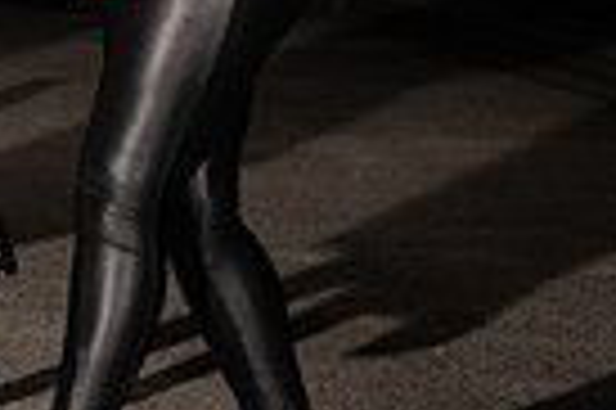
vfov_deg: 4.6
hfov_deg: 6.8
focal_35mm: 296
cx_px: -571
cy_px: -86
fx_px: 5059
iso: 1000
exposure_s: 1/200
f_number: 6.3
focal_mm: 70
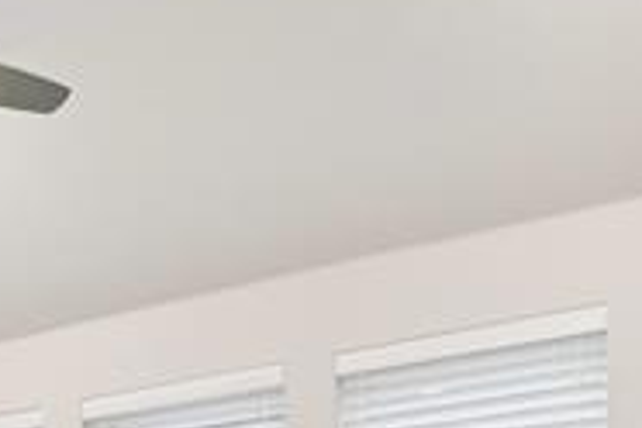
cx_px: -110
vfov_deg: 15.5
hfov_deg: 24.1
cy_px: 742
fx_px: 1373
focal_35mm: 77
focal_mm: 14
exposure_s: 1/3.33
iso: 250
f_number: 9
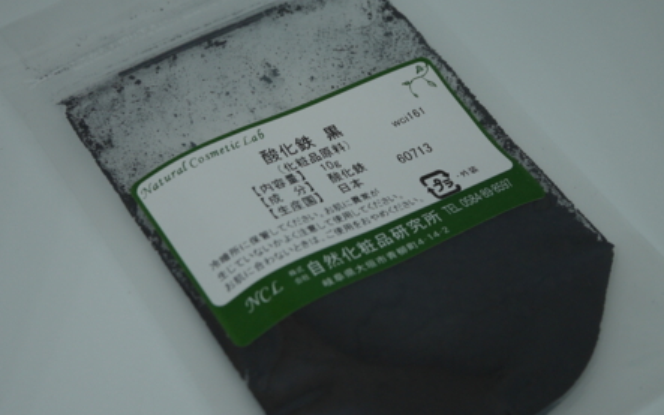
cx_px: 329
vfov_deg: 18.8
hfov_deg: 29.8
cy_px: 129
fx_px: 1249
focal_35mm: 69
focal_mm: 24
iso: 200
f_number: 5
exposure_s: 1/125
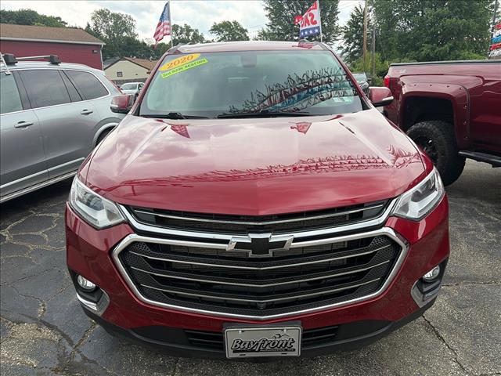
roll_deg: +1.7
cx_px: 250
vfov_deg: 53.1
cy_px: 188
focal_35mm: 26
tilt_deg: -14.1
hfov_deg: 67.3
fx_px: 376
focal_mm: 5.96
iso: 50
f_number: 1.6
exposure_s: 1/987
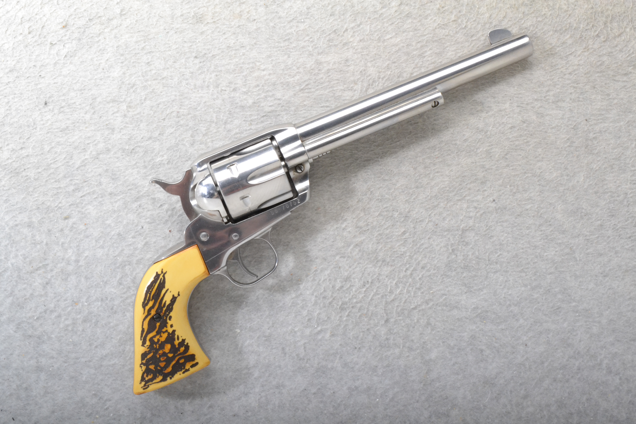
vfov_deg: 28.1
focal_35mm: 48
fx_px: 848
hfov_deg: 41.1
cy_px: 212
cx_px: 318
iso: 3200
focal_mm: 32
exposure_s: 1/160
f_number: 20
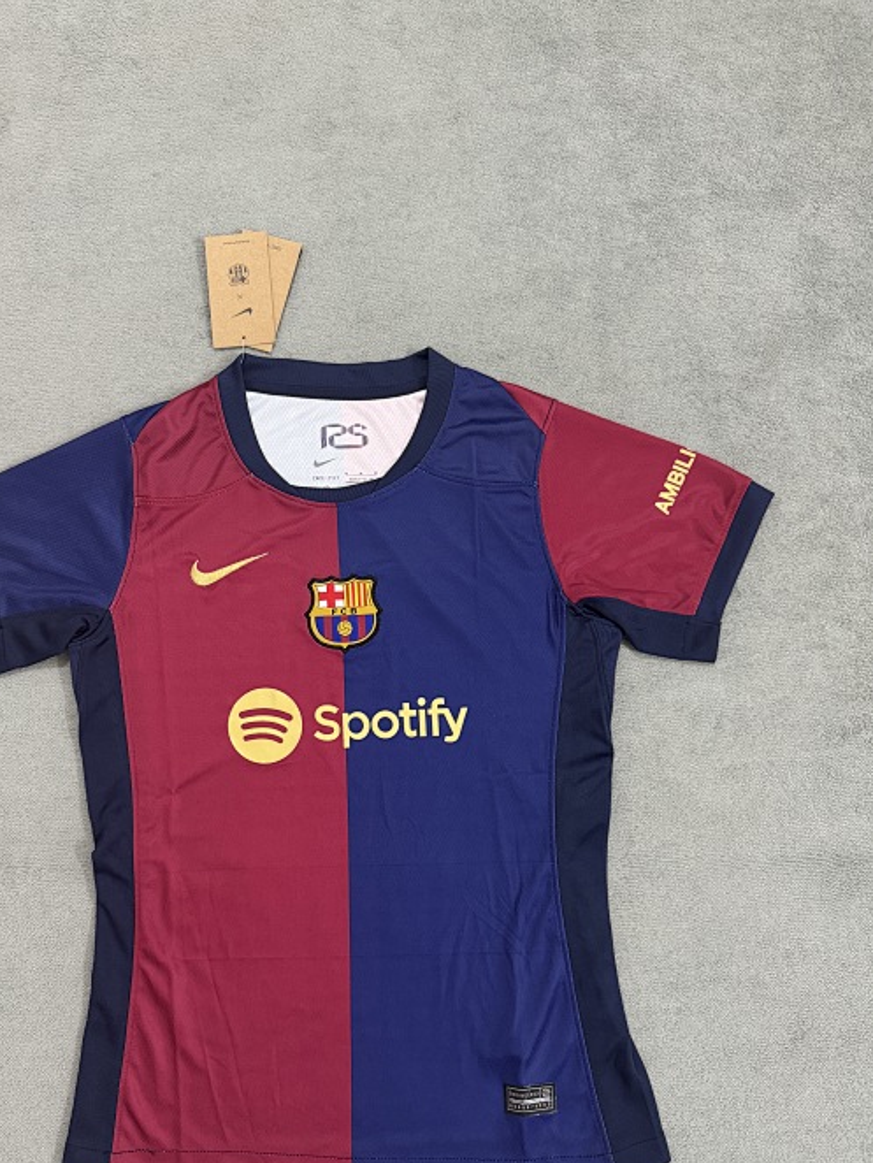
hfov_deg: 48.0
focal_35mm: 29
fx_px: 975
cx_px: 358
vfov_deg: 61.5
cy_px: 647
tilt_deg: -83.2
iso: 400
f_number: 1.78
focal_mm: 6.76
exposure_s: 1/60
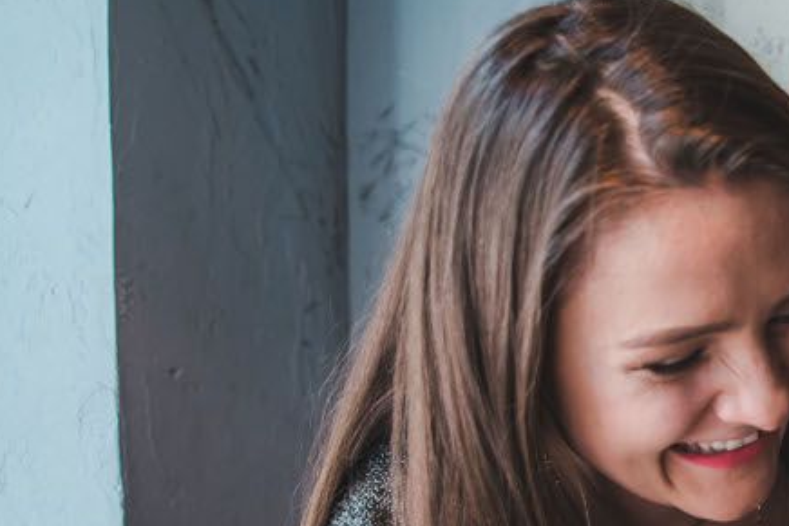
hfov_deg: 28.1
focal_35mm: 66
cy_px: 426
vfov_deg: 20.4
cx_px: 843
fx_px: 1447
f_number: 2.8
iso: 800
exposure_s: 1/200
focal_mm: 24
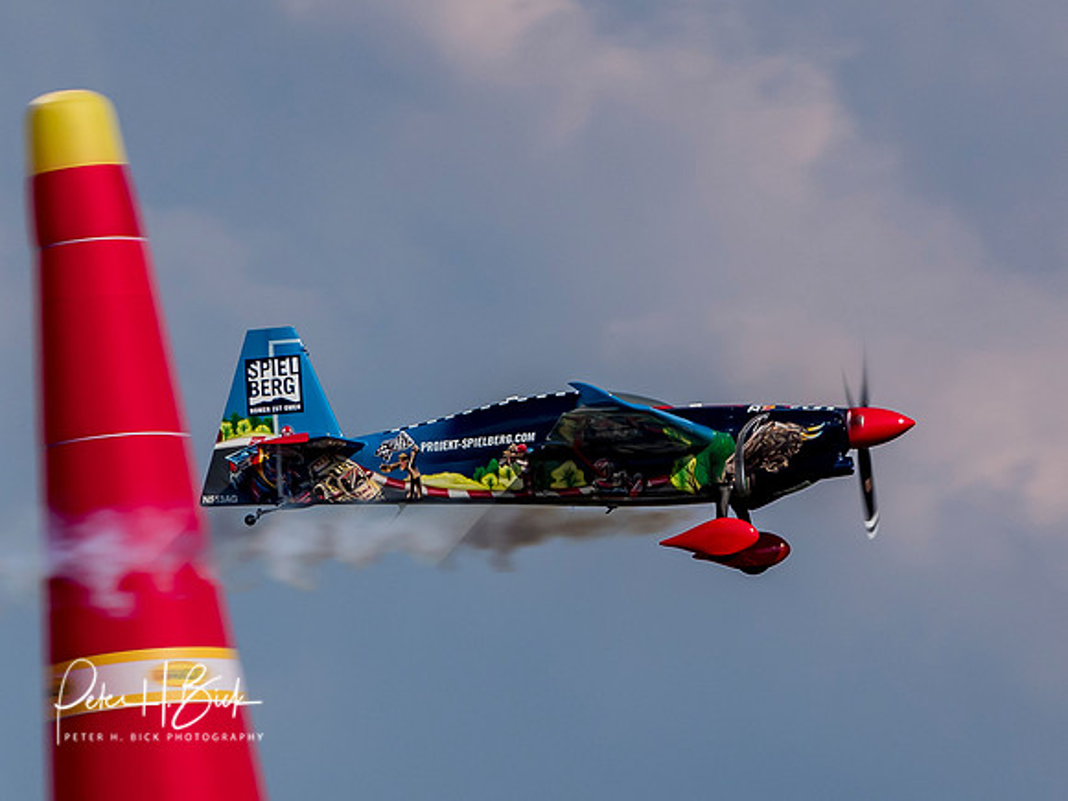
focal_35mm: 1151
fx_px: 35498
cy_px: 373
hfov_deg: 1.7
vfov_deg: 1.3
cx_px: 693
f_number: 11
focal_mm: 280
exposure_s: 1/500
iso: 200
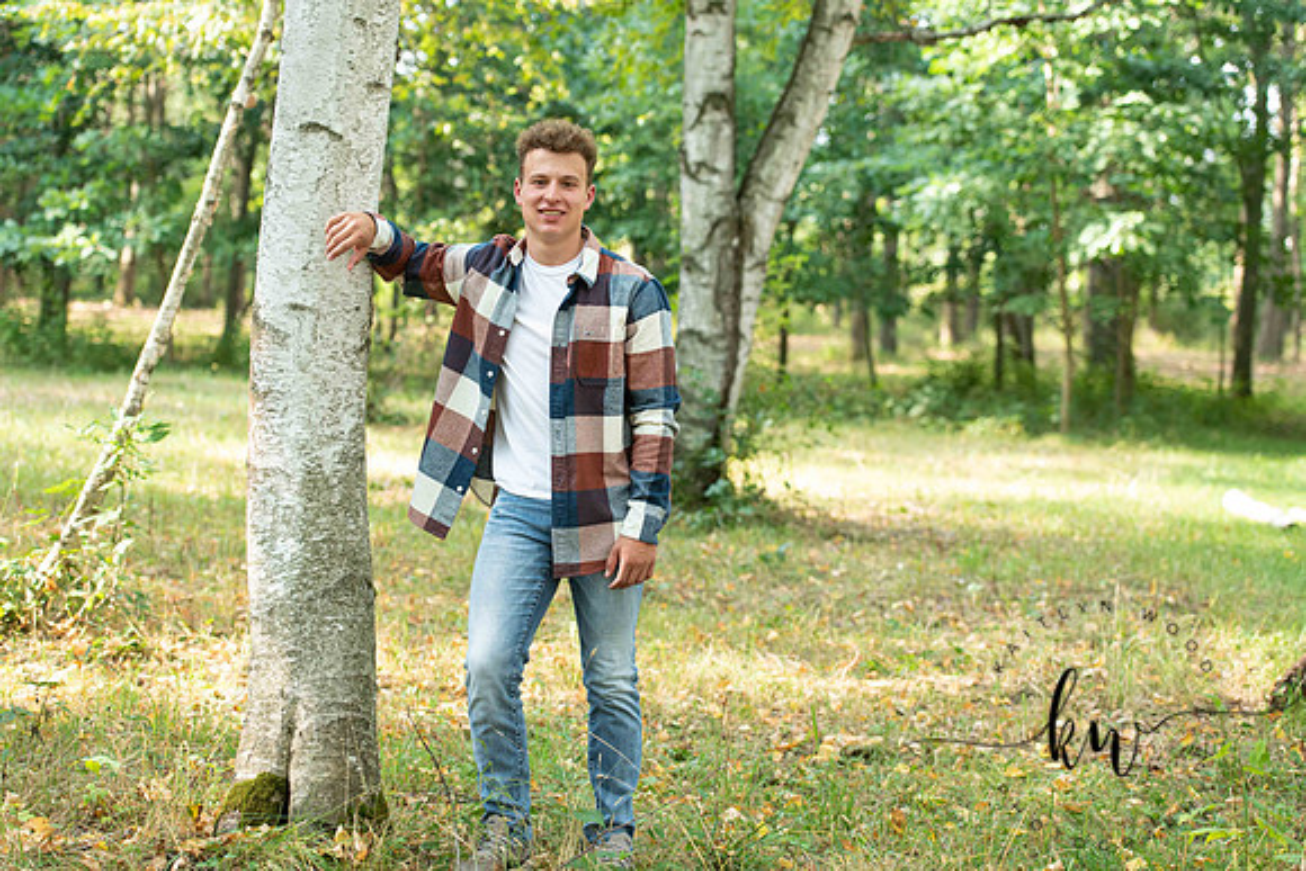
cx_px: 653
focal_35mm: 74
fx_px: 2678
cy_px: 436
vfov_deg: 18.5
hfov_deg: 27.4
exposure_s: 1/200
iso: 400
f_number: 3.2
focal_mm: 70
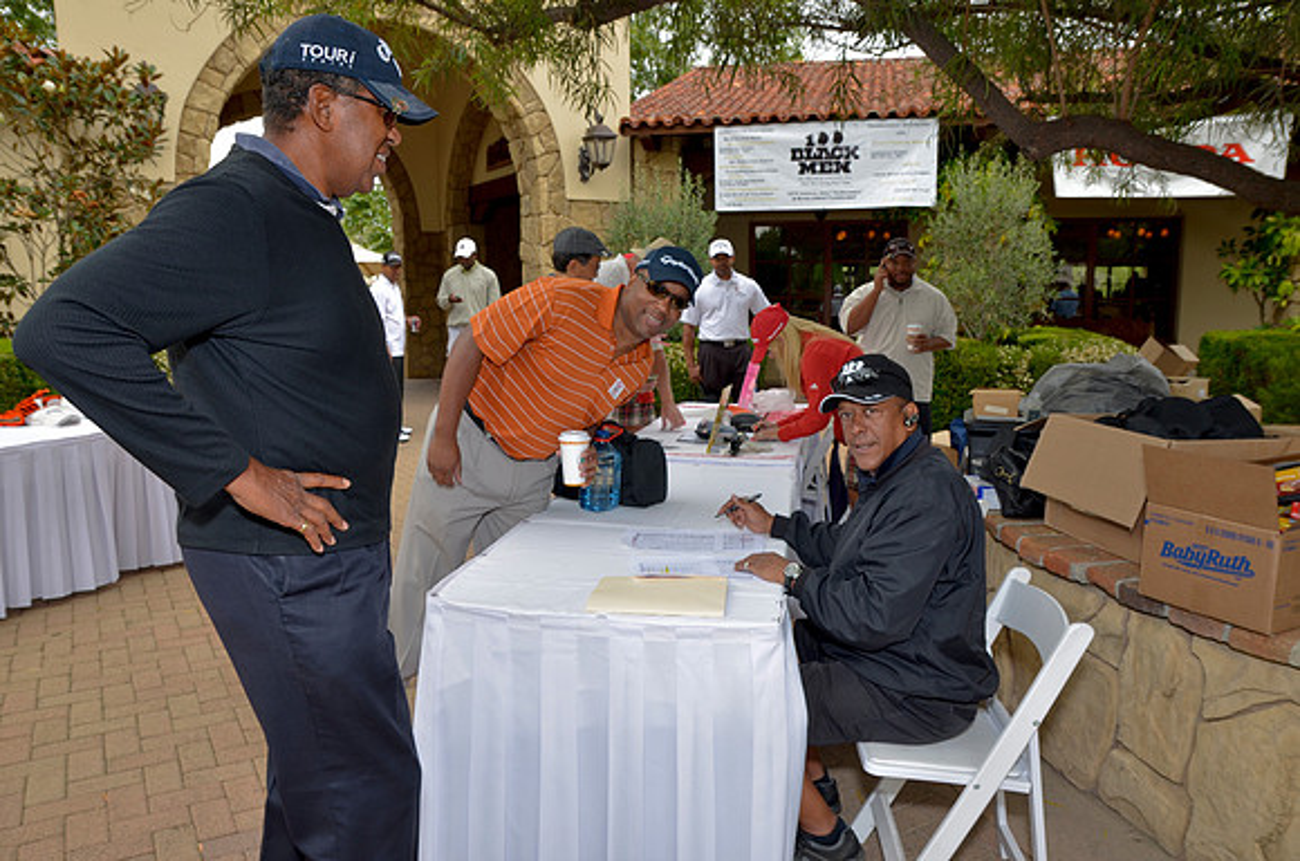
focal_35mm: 26
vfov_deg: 50.2
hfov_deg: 70.6
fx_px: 919
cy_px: 430
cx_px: 650
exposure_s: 1/200
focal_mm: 17
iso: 100
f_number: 5
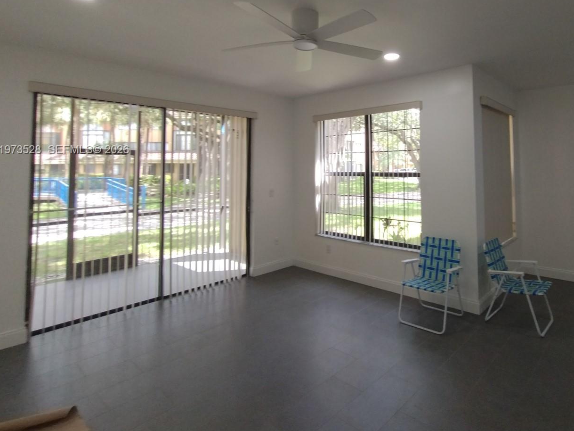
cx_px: 359
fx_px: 348
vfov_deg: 62.2
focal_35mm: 21
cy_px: 150
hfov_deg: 77.6
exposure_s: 1/40
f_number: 2.2
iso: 105
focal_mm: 1.66
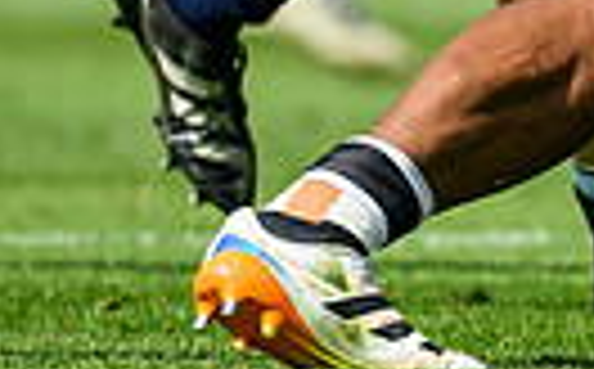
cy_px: -211
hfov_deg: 0.8
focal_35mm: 2794
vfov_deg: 0.5
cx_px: 1650
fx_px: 45154
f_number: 2.8
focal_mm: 400
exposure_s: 1/5000
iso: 320
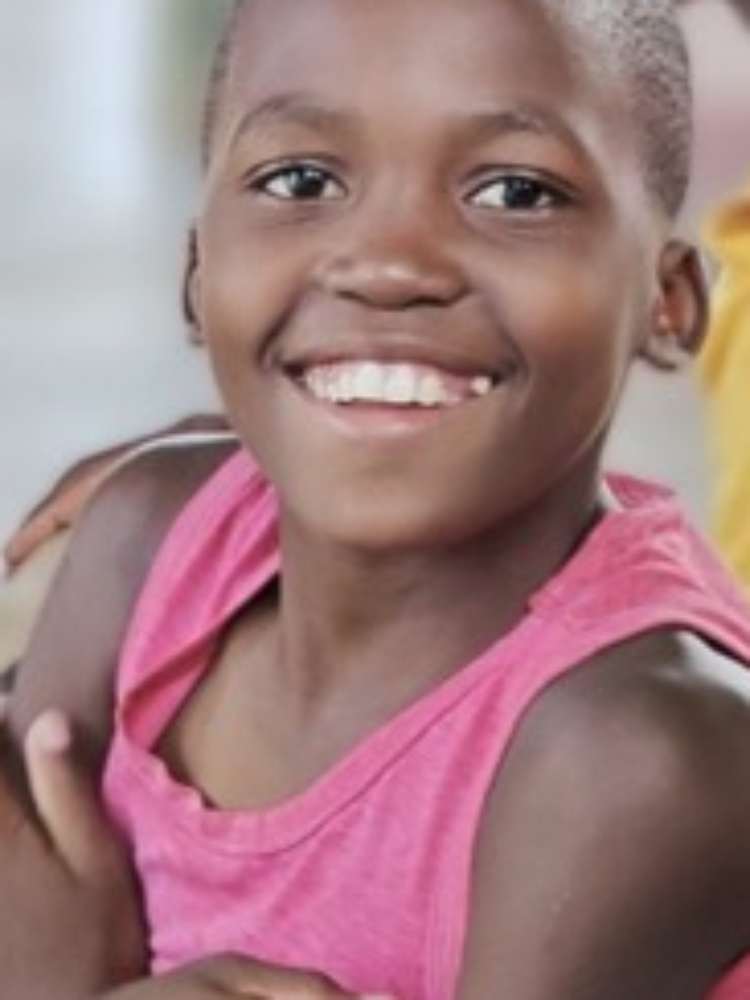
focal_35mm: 172
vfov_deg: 11.5
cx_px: 578
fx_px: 4969
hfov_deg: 8.6
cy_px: 434
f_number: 2
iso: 64
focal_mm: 7.06
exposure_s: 1/100
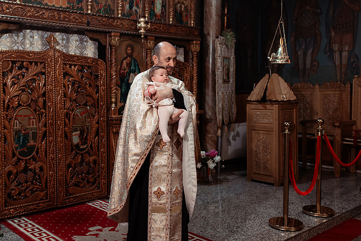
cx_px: 159
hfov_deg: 49.1
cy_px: 106
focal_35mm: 39
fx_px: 394
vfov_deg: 34.0
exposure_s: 1/250
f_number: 2.8
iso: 1600
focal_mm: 35
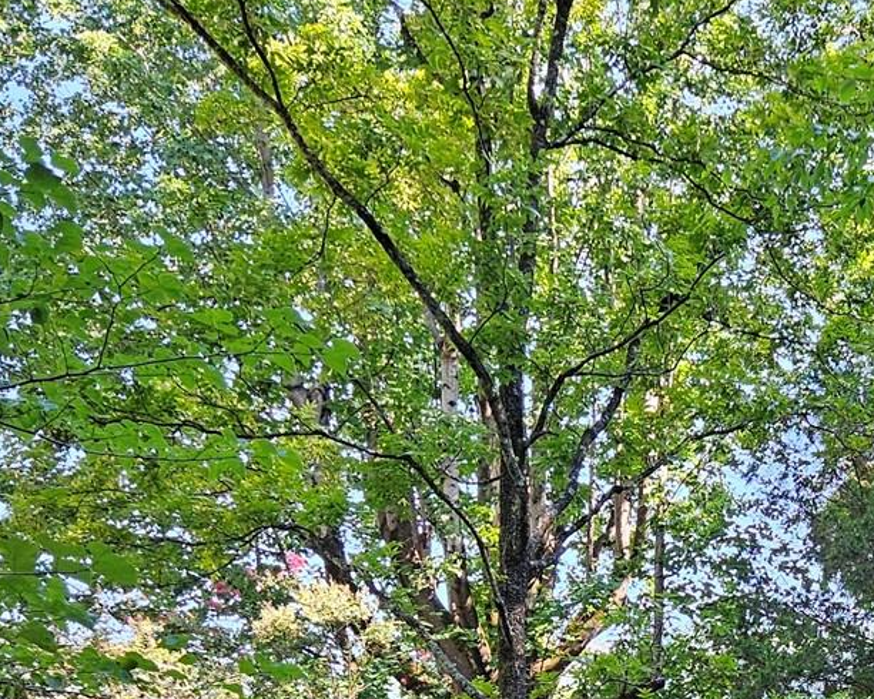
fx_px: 1939
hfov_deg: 23.9
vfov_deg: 18.8
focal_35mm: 75
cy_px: 936
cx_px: 947
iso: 80
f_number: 1.8
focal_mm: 5.4
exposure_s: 1/180
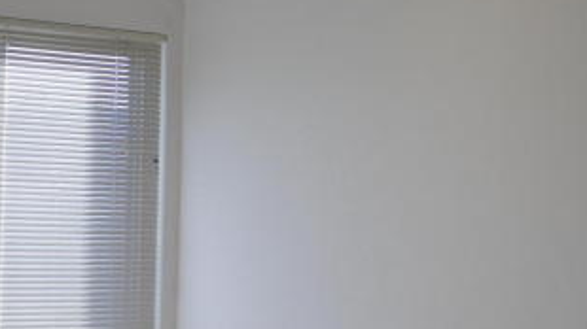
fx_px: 1089
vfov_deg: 17.2
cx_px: 129
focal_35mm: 70
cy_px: 199
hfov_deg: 29.6
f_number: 3.5
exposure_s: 1/160
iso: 200
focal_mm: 18
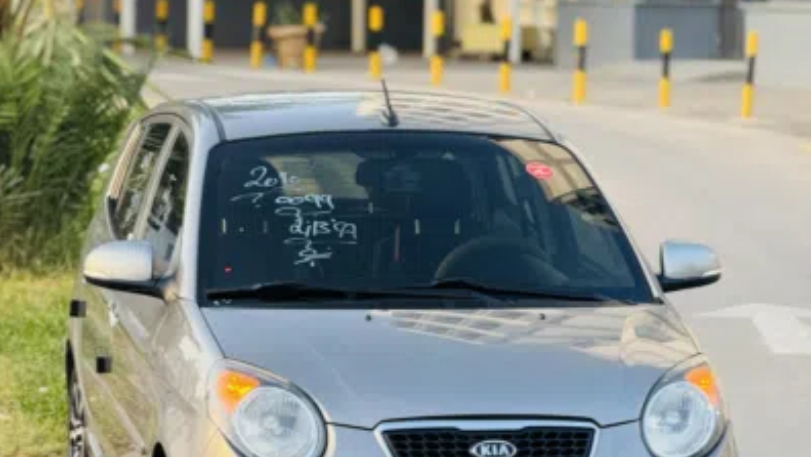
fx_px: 3786
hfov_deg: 12.2
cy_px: 226
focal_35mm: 176
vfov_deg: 6.9
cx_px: 406
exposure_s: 1/99
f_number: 2.8
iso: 100
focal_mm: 15.66
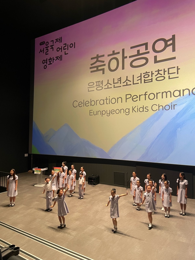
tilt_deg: +2.3
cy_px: 130
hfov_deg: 53.1
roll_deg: +0.6
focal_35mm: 26
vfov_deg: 67.3
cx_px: 98
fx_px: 195
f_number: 1.6
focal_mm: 4.2
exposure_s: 1/60
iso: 320
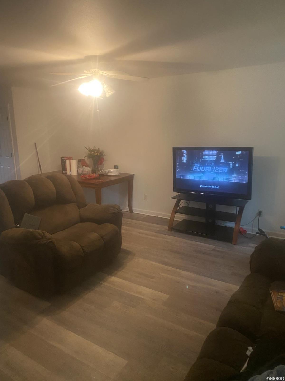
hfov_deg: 53.1
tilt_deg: -8.6
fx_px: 285
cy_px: 190
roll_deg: +2.3
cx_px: 142
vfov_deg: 67.3
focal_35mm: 26
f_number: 1.8
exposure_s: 1/30
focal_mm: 4.25
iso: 400
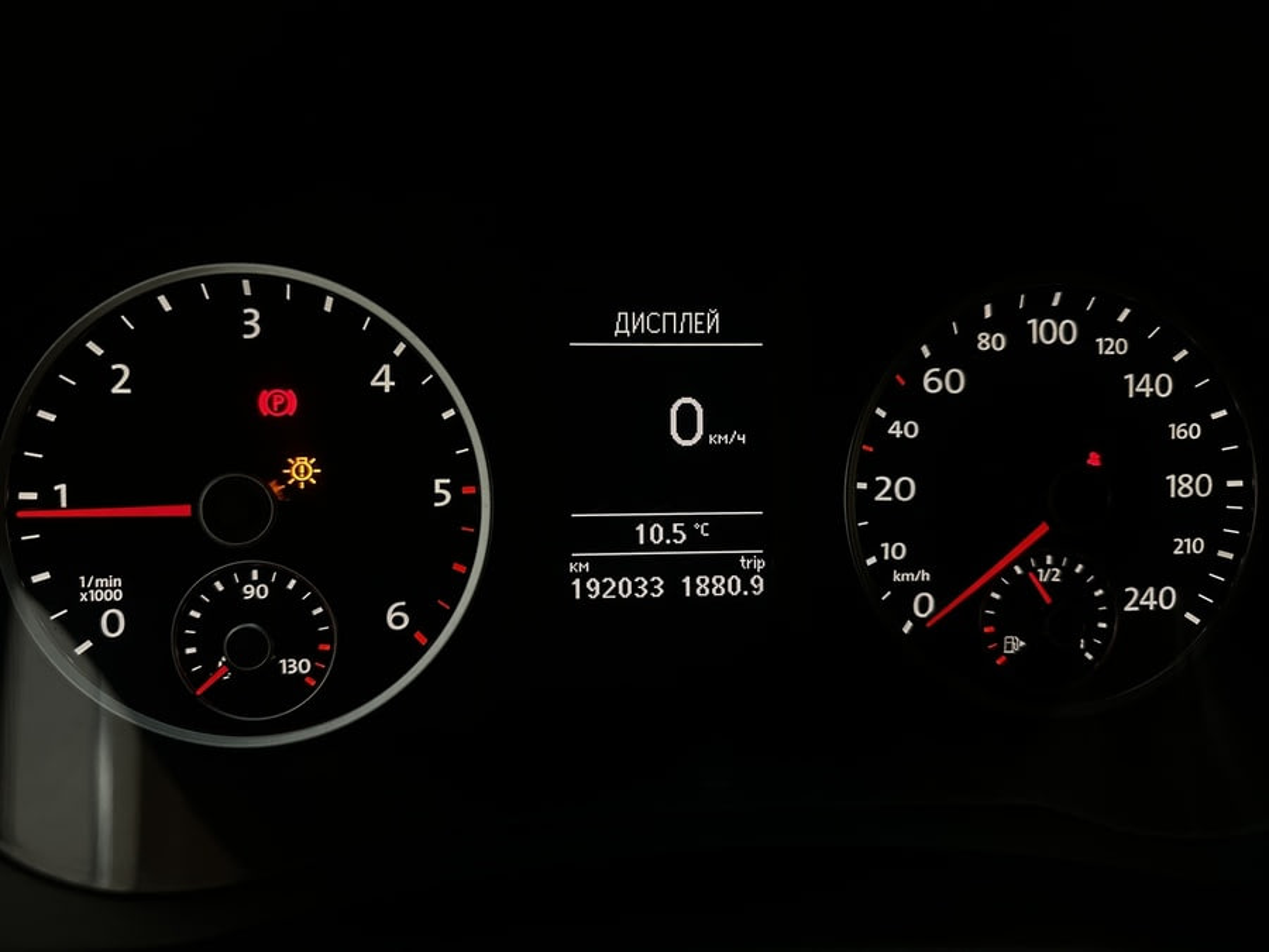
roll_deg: -2.6
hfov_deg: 71.6
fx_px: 880
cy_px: 476
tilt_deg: -31.2
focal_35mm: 24
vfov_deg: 56.8
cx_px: 634
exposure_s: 1/45
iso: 250
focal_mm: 6.86
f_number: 1.78
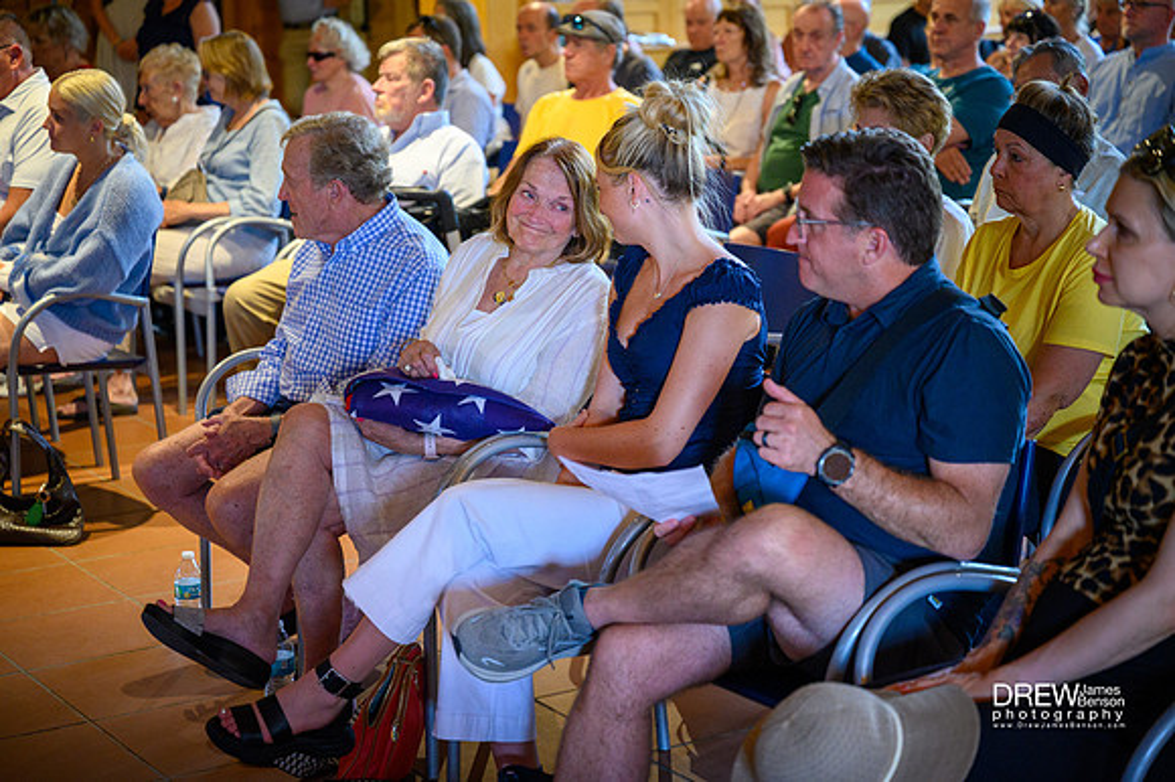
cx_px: 588
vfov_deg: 19.4
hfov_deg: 28.9
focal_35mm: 70
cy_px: 391
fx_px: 2283
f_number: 2.8
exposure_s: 1/400
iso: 4000
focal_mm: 70
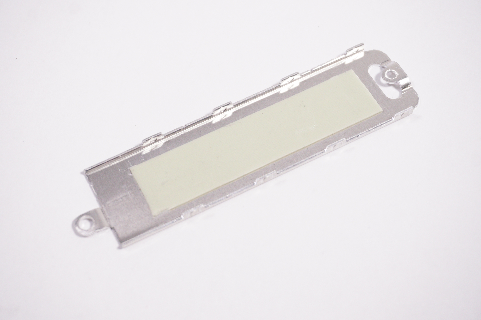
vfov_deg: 22.6
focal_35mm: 60
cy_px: 160
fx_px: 801
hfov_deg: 33.4
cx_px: 240
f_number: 5.6
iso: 800
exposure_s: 1/200
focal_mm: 40
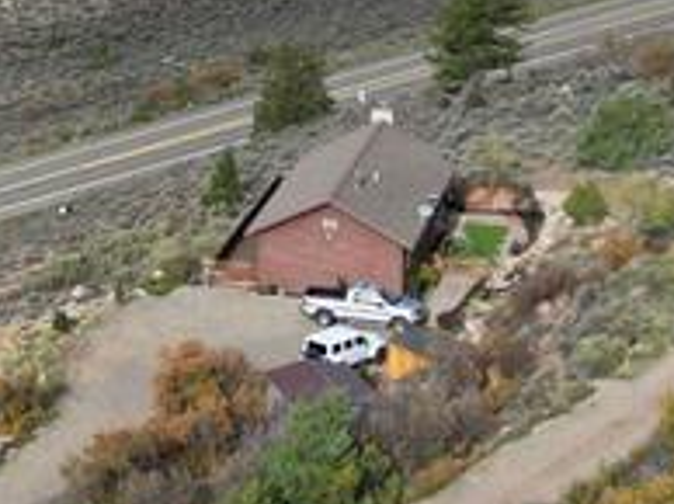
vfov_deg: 11.5
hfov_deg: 15.5
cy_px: -10
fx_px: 2470
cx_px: 188
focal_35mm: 127
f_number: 1.7
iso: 110
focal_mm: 6.72
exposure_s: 1/2000
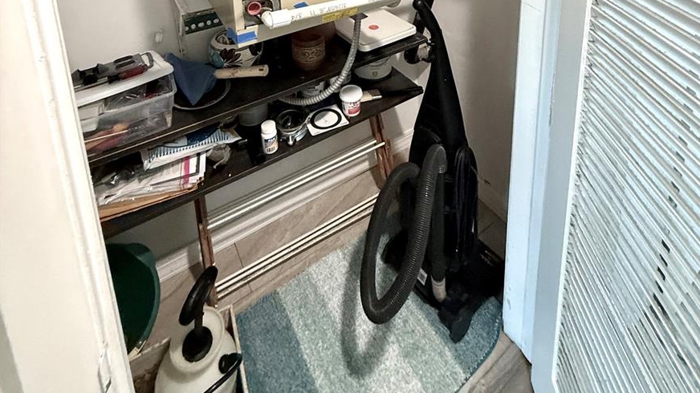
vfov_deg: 40.5
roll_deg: -0.2
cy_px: -61
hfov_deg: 83.8
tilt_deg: -12.5
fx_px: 390
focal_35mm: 21
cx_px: 357
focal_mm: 2.22
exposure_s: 1/60
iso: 500
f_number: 2.2
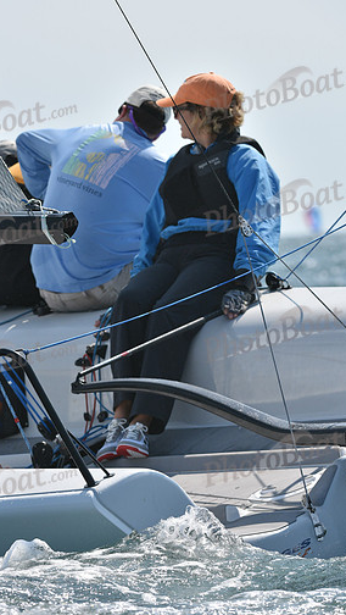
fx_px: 3926
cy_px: 286
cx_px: 141
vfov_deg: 8.9
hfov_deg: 5.0
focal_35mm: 241
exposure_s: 1/1600
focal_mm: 200
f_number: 6.3
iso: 320
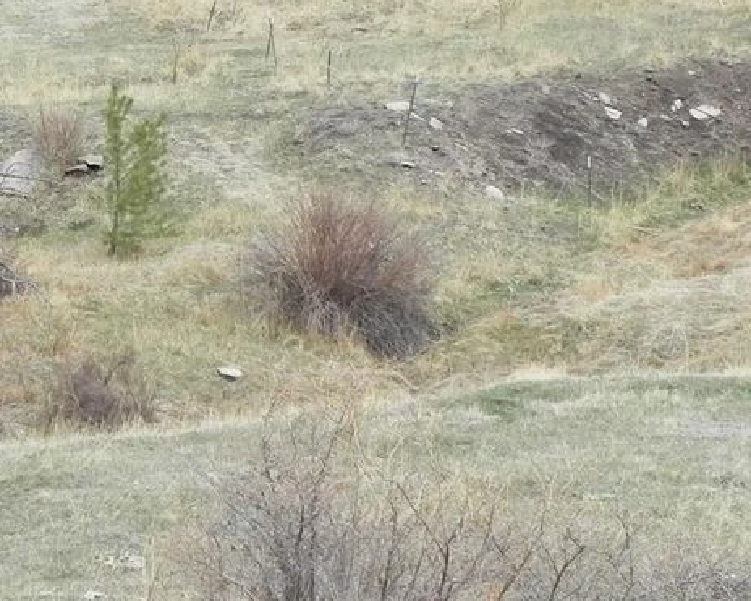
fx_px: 2778
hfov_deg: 15.2
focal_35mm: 125
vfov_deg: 12.3
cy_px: 121
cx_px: 79
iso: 160
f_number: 5.6
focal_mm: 10.3
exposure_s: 1/230
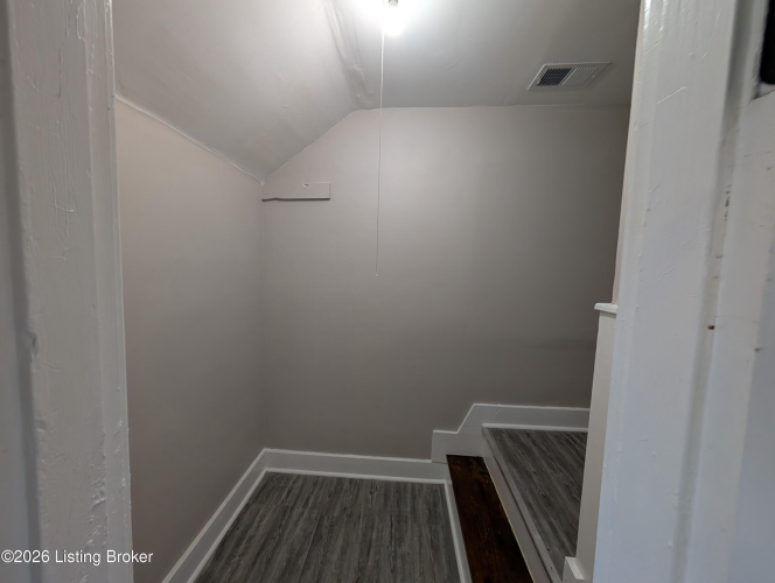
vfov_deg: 94.6
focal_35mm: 12
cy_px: 292
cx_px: 388
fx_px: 269
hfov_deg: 110.5
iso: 58
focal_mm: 2.02
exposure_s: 1/41.2
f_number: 1.7
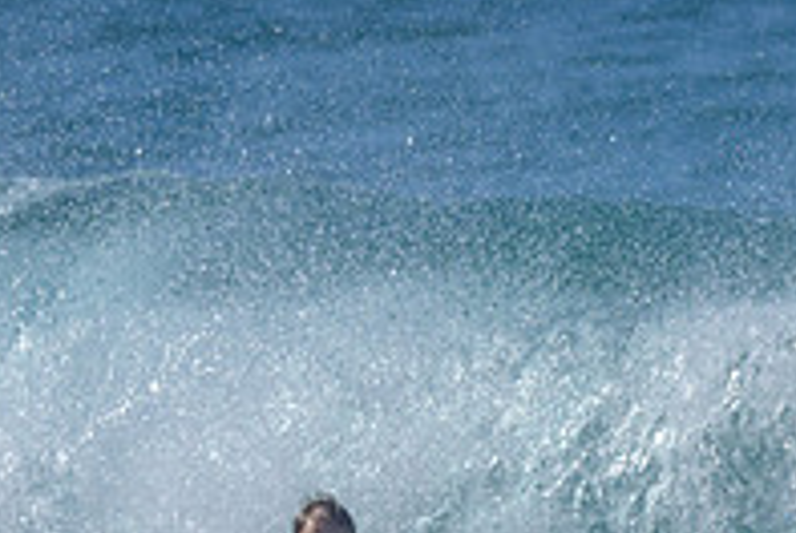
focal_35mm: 3227
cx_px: 553
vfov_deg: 0.4
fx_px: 71459
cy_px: 693
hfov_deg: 0.6
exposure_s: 1/2000
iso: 280
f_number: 6.3
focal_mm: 800
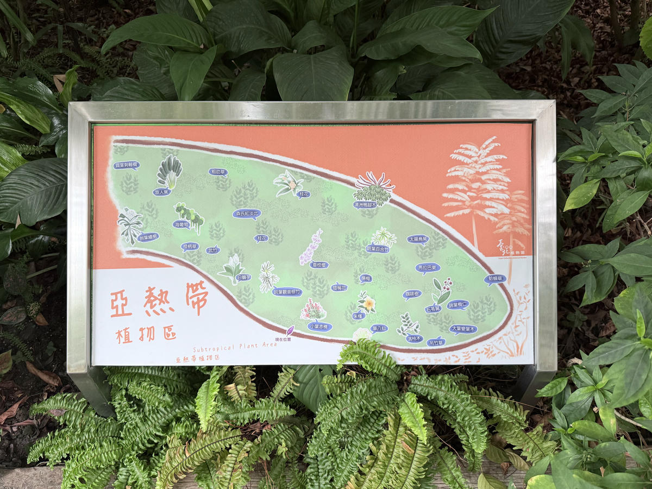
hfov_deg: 71.6
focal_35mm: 24
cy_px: 244
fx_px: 452
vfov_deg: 56.8
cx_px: 326
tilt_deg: -45.0
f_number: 1.78
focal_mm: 6.76
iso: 200
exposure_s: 1/118
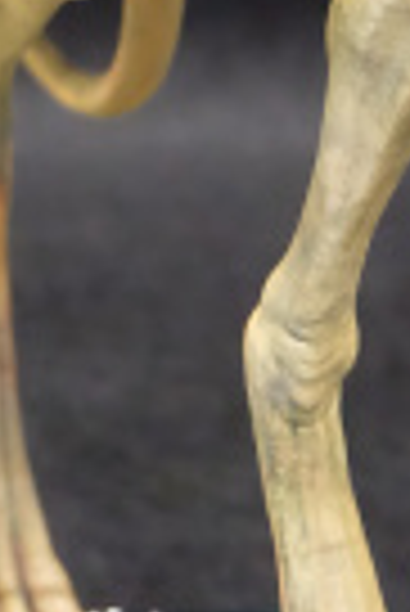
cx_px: 349
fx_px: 3595
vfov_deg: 9.2
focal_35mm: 211
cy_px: -572
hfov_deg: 6.5
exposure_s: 1/25
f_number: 4.2
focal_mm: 24.3
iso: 3200
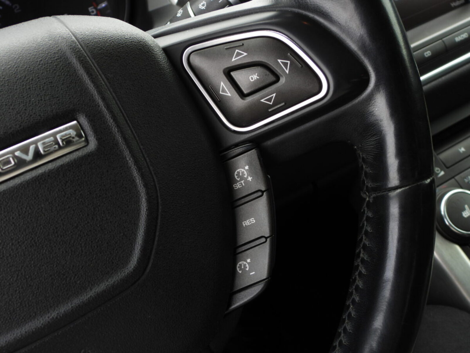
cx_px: 235
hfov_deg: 45.8
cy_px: 176
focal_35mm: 41
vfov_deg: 35.1
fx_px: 557
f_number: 3.2
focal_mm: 7.4
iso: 100
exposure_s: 1/100
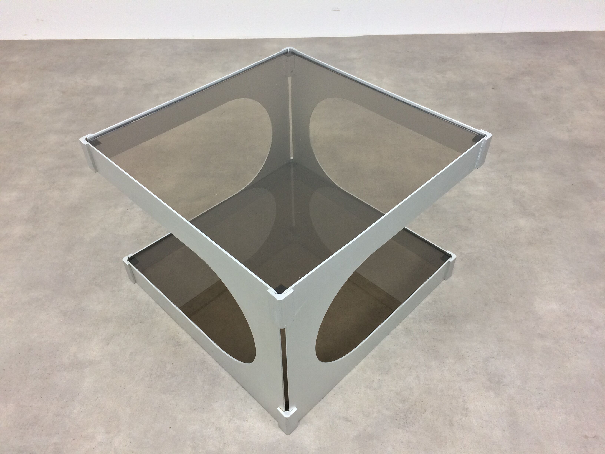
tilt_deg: -43.1
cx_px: 302
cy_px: 227
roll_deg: -0.8
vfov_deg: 48.2
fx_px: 507
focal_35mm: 29
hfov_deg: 61.7
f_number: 2.2
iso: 80
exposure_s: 1/33
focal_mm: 4.15
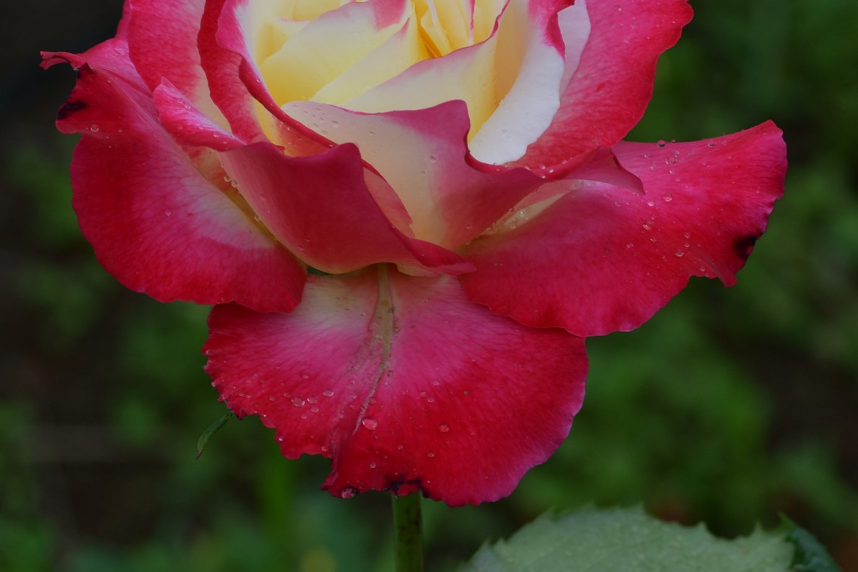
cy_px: 176
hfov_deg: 8.9
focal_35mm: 232
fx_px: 5529
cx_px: 386
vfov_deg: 5.9
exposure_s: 1/125
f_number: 8
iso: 100
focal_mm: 105
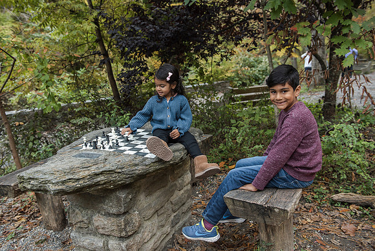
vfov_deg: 39.2
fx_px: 351
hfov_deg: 56.2
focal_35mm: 34
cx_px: 178
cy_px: 119
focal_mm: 32
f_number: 3.5
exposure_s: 1/125
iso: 640
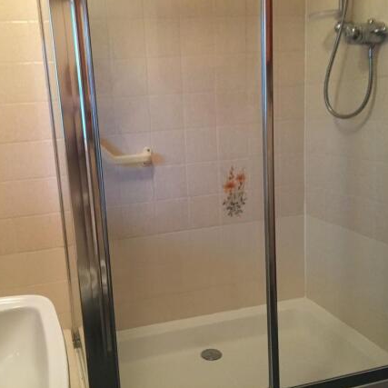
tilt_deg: -9.3
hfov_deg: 46.9
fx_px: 444
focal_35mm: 35
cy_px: 191
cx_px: 154
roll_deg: +5.2
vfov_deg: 47.2
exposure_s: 1/20
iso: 250
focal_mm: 4.15
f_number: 2.2
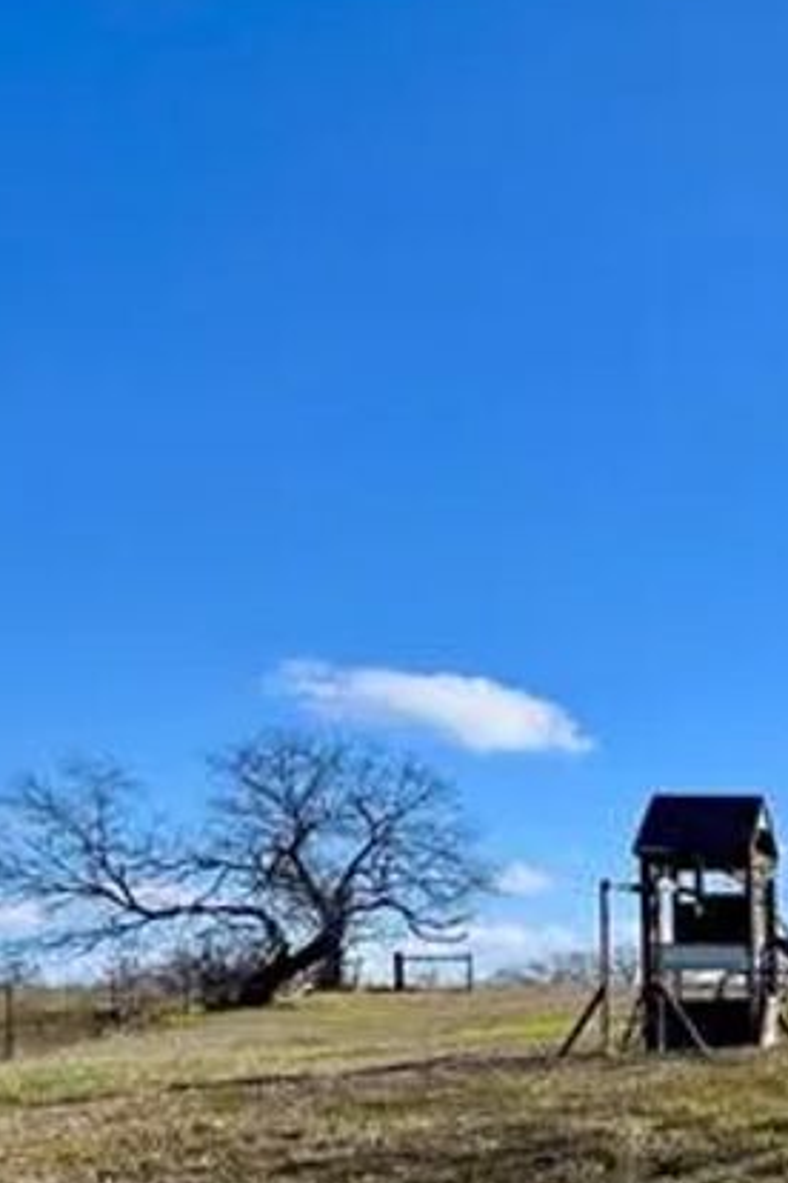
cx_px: 1302
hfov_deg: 24.3
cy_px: 969
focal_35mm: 36
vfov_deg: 49.6
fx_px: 1182
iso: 50
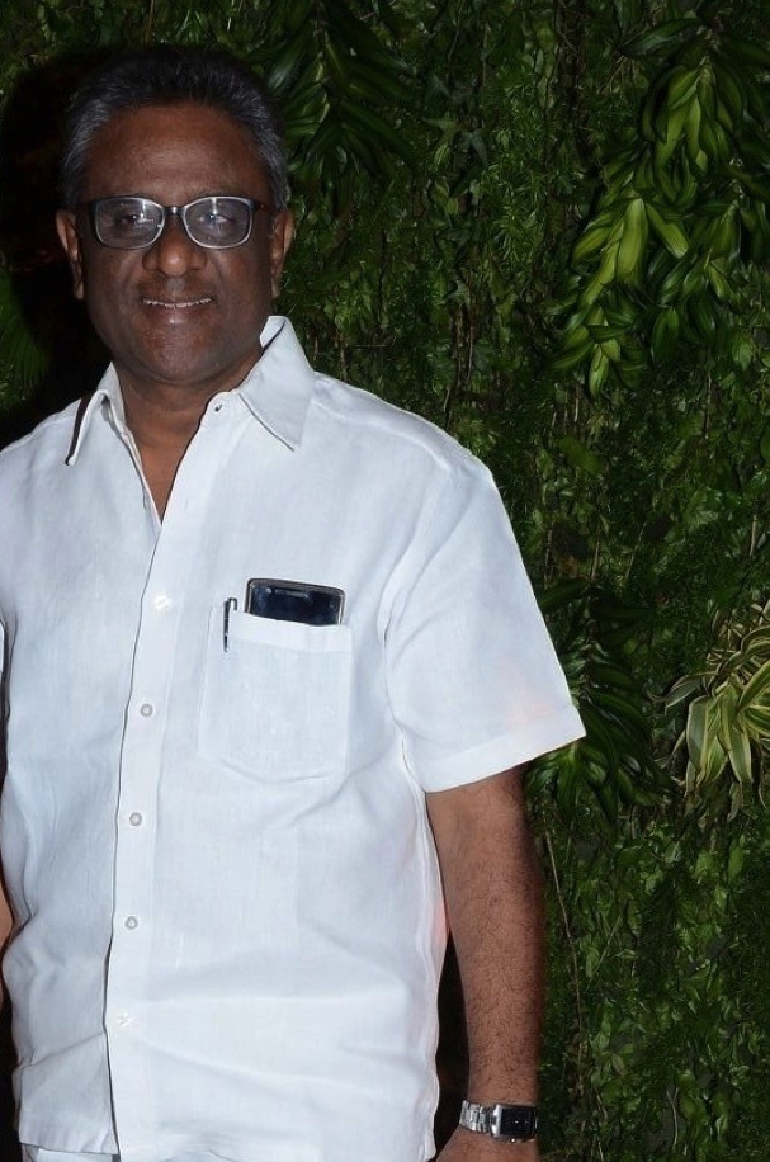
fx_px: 2674
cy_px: 1028
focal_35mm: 83
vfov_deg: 23.9
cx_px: 230
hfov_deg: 16.3
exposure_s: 1/125
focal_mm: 28
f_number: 9
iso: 500
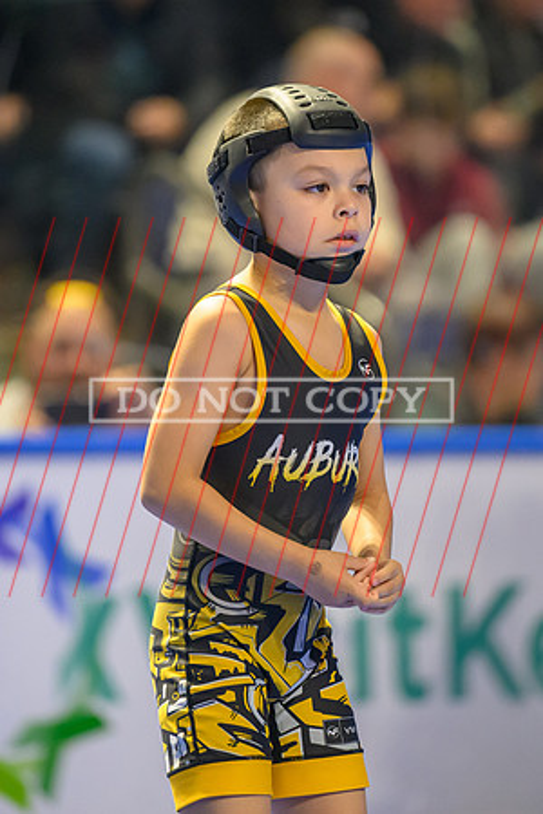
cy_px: 361
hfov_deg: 4.0
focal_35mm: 346
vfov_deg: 6.0
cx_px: 315
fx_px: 7832
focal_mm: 200
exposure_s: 1/800
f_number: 2.8
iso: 5000
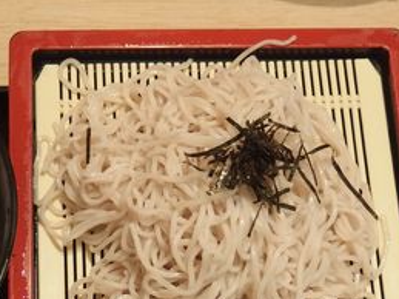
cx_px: 35
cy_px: 345
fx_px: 933
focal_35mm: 81
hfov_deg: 23.5
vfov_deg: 17.5
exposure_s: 1/50
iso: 200
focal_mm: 6.2
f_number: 2
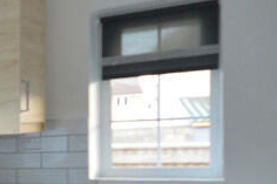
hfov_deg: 23.9
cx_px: -148
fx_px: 500
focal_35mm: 65
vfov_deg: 20.3
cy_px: 181
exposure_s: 1/60
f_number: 3.5
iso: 800
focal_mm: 10
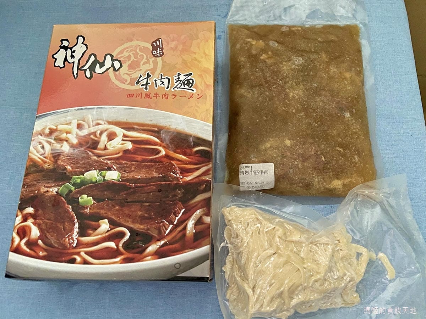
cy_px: 160
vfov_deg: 53.1
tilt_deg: -72.3
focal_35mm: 26
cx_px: 213
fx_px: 320
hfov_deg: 67.3
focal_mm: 4.25
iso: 1000
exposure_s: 1/27
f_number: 1.8
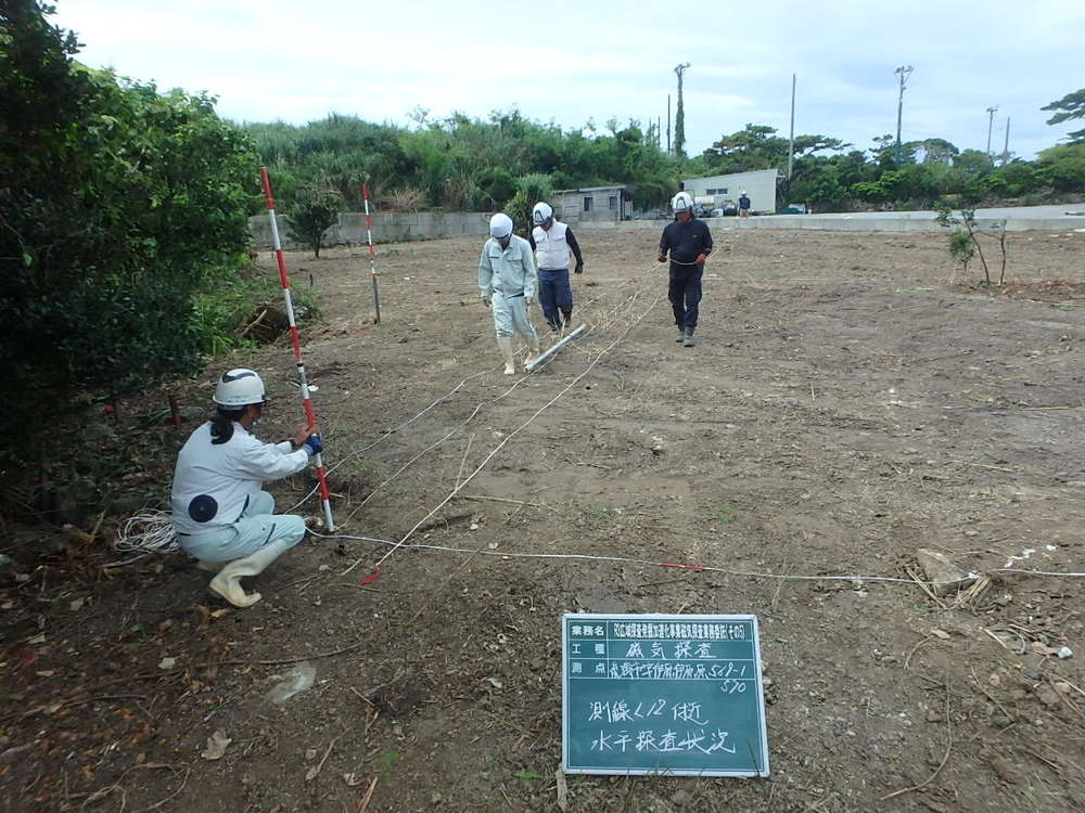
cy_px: 406
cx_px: 542
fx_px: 658
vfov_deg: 63.4
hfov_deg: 79.0
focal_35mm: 21
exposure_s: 1/320
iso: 125
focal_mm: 3.7
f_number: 6
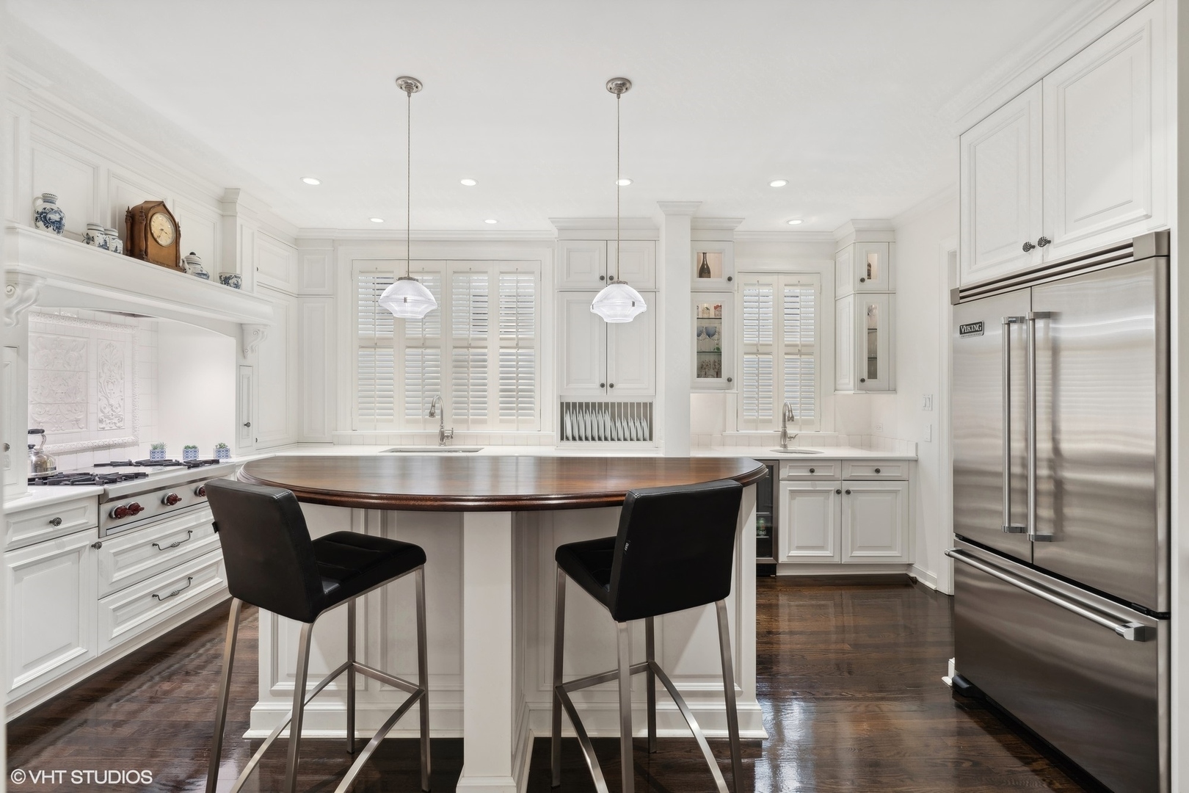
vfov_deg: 73.7
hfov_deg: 96.7
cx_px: 594
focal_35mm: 16
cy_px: 396
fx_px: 528
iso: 200
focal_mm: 16
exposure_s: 1/4
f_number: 8
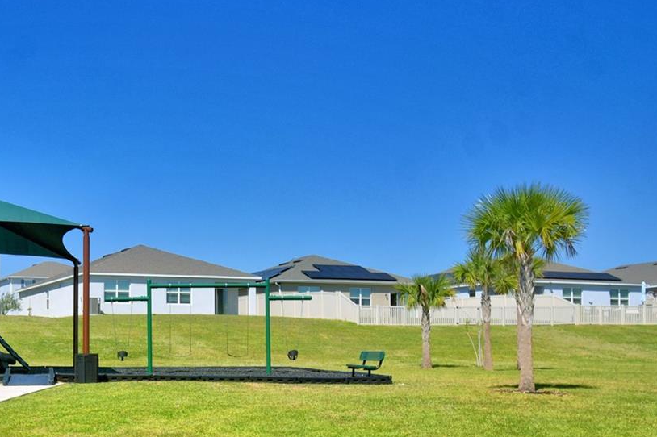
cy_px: 297
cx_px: 73
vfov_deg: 22.9
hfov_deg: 32.4
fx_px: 1076
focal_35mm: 59
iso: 100
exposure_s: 1/1250
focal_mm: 20
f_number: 5.6
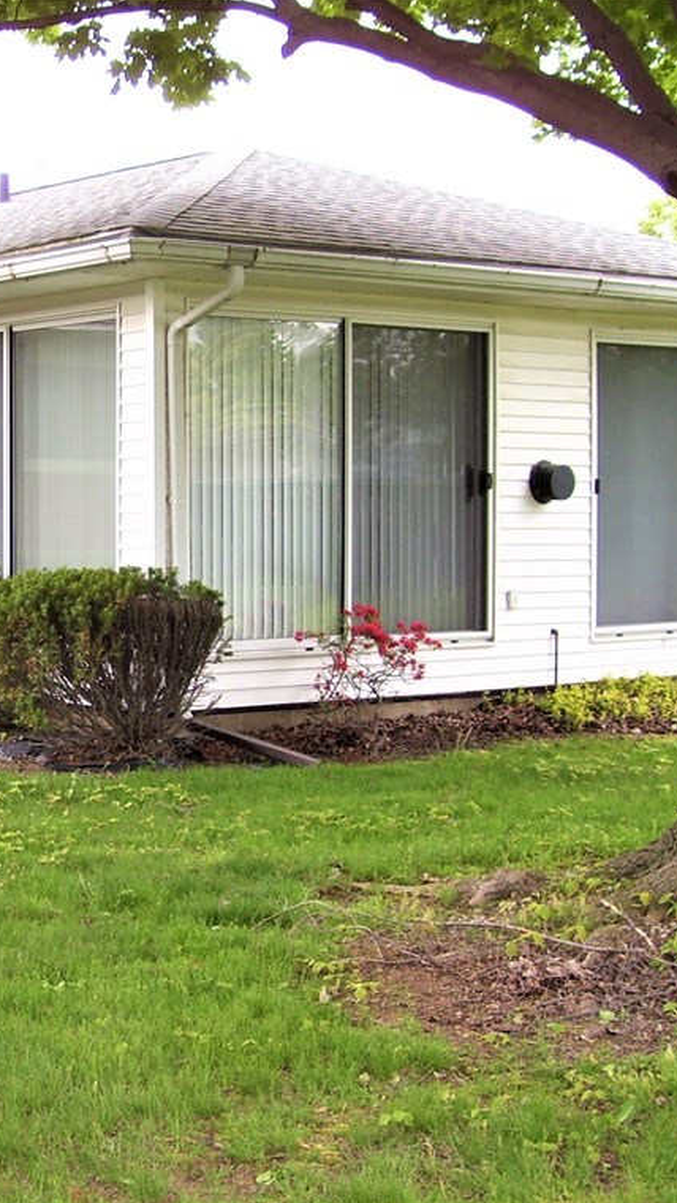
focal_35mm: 66
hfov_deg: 17.7
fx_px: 2107
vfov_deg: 31.9
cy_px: 601
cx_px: -60
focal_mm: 7.6
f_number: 3
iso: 100
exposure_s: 1/60
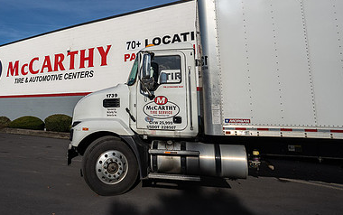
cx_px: 100
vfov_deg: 43.5
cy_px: 61
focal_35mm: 28
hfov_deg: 63.8
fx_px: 262
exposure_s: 1/1600
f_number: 7.1
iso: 125
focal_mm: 18
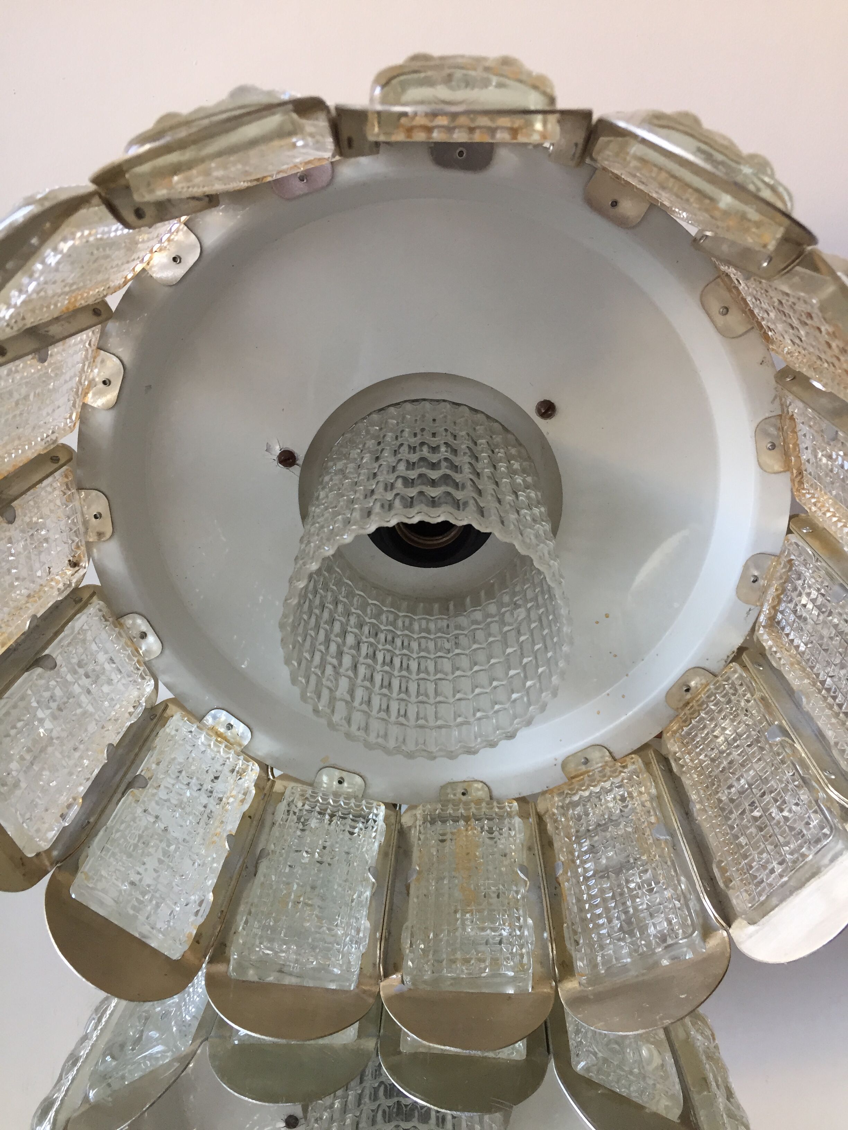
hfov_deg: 48.2
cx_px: 424
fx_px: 947
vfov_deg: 61.7
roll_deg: -0.9
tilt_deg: -20.6
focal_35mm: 29
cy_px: 565
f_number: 2.2
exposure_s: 1/33
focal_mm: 4.15
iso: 80
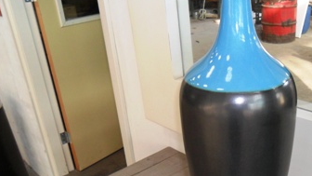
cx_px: 210
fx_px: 347
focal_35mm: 42
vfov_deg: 28.0
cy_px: 131
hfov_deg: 47.5
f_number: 3.5
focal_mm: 4.9
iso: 200
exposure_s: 1/45
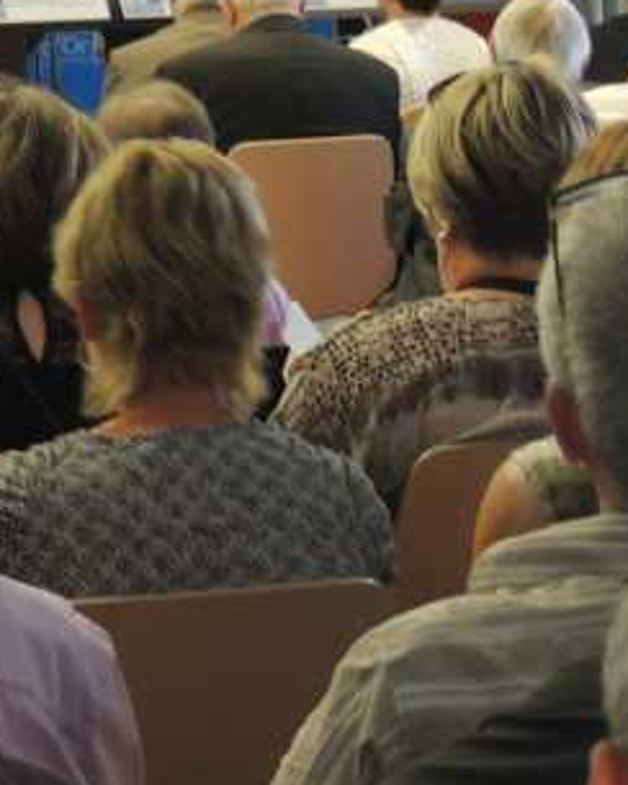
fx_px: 4461
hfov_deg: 7.9
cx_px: -210
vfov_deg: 10.0
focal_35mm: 192
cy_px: 162
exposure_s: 1/13
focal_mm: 16
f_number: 4.1
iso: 800
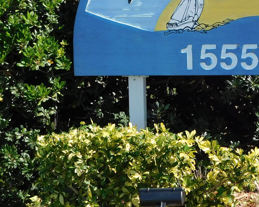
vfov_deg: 16.8
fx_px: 698
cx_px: 200
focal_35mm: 91
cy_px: 63
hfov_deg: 20.8
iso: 125
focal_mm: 6.3
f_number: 3.5
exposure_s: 1/640
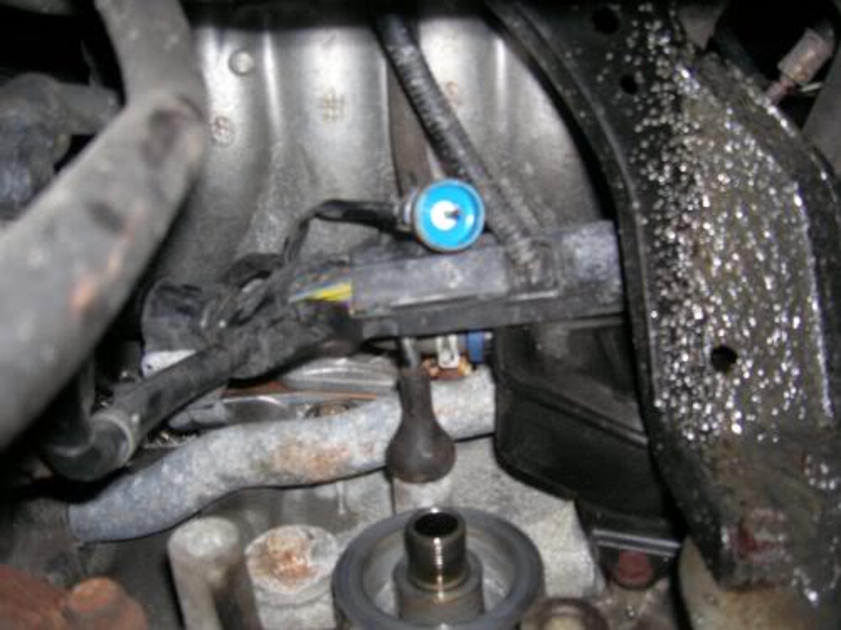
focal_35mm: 34
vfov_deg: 41.8
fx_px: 826
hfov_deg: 54.0
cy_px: 315
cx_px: 420
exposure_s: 1/60.1
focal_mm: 5.7
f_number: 2.9
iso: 50
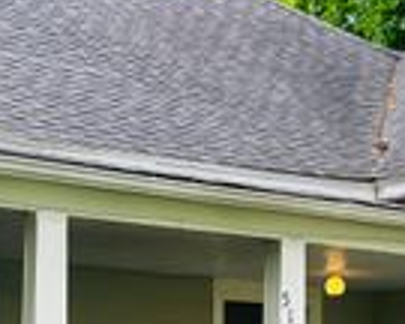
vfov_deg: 15.5
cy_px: 434
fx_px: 1127
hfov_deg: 20.4
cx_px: 186
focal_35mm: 94
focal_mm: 5.1
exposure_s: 1/199
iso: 40
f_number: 1.6
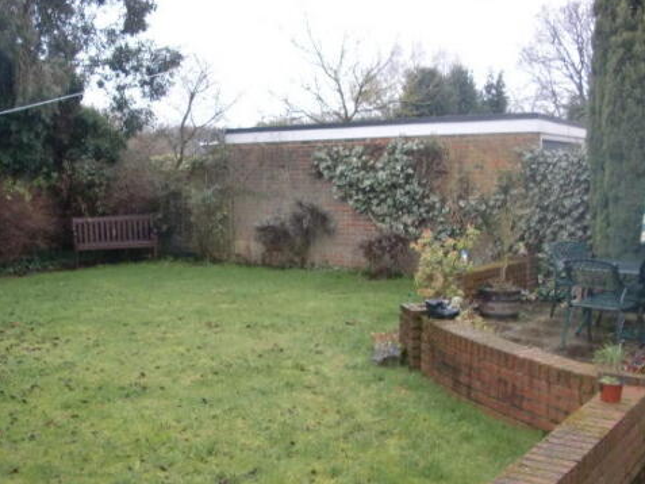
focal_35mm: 44
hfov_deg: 42.9
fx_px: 820
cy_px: 260
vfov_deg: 32.9
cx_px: 283
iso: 400
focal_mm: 6.3
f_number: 2.8
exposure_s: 1/60
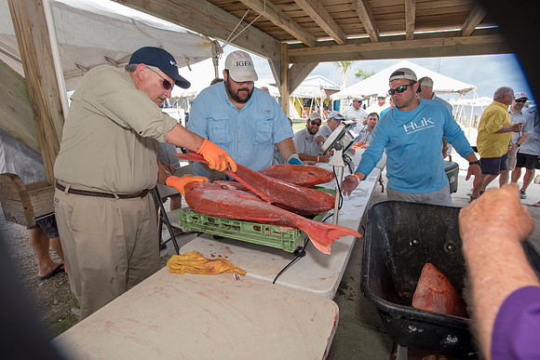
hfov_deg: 86.9
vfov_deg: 64.6
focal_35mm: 19
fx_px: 285
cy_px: 180
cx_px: 270
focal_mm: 19
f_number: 5.6
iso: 250
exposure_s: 1/200
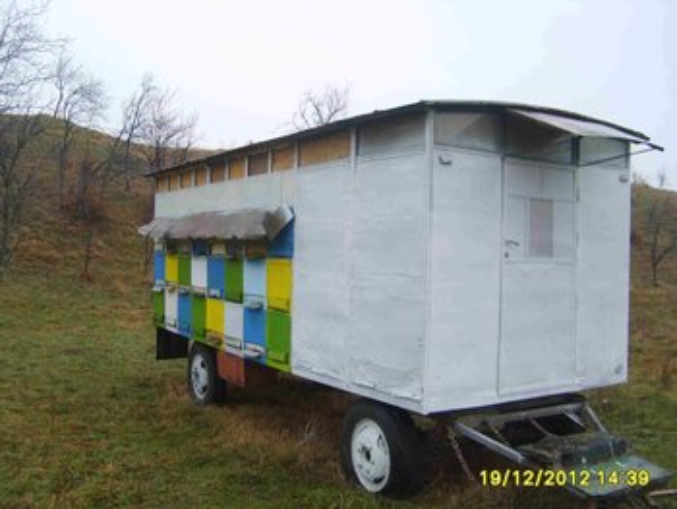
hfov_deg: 52.6
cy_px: 254
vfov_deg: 40.7
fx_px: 685
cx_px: 338
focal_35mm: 35
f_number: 2.8
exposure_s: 1/30
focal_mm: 5.8
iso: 75
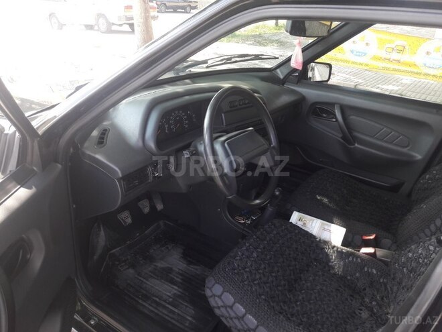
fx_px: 358
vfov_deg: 49.7
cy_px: 166
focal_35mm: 28
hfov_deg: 63.4
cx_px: 221
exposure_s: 1/100
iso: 50
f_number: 1.9
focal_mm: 3.7
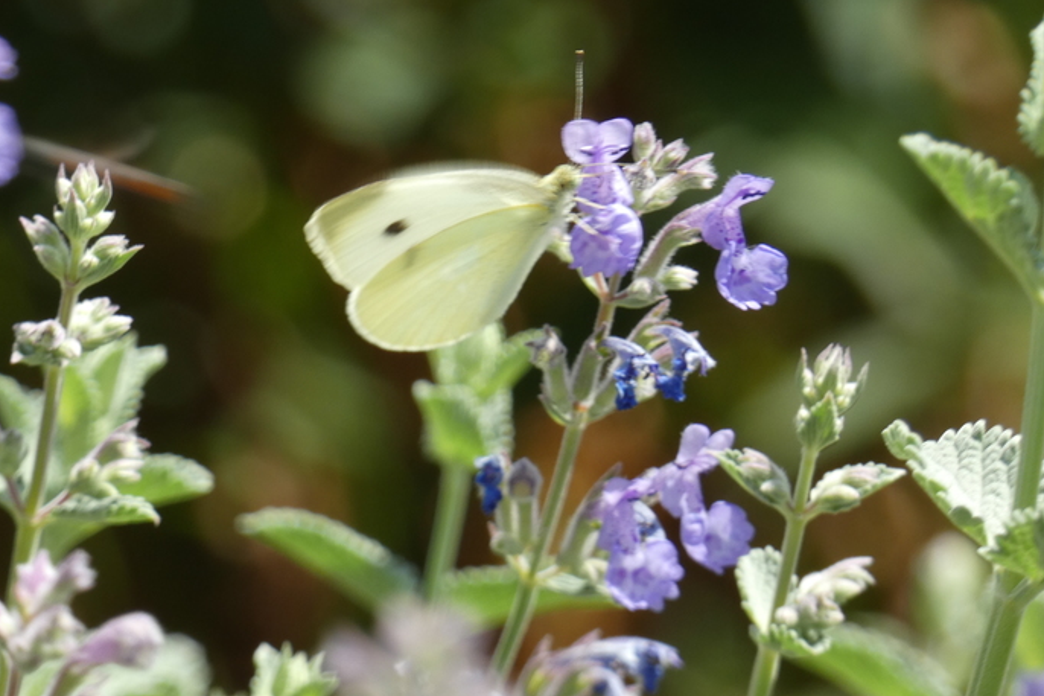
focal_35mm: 569
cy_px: 268
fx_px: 16496
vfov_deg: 2.4
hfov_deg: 3.6
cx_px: 431
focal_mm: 78.8
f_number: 5.6
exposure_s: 1/100
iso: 125
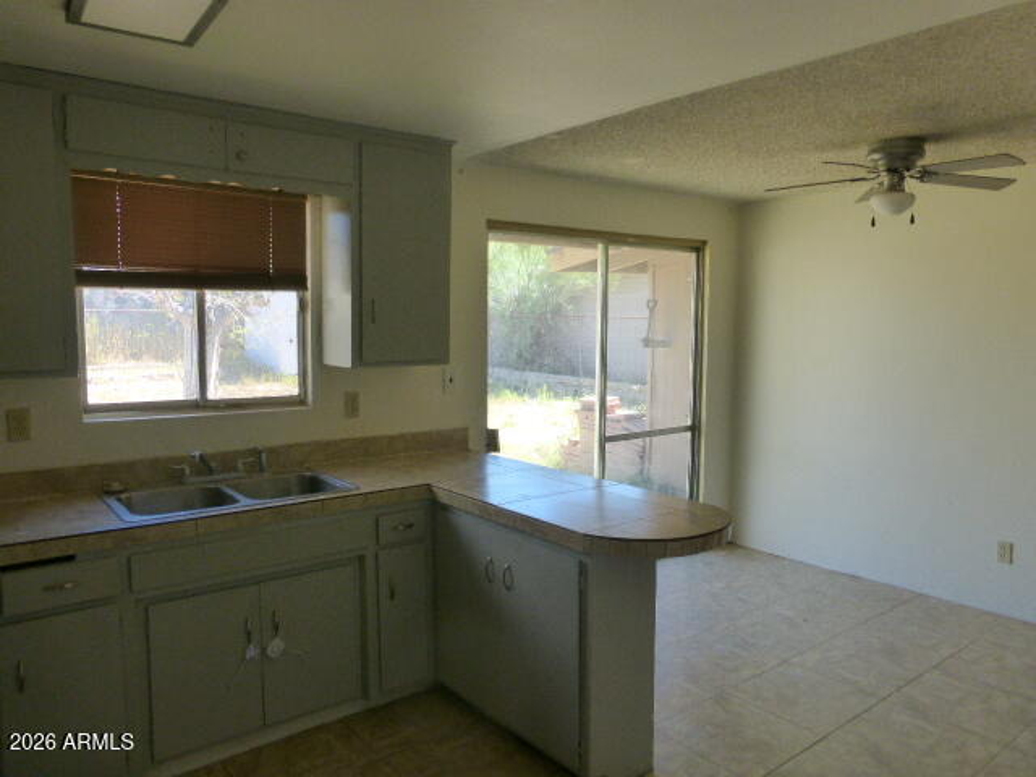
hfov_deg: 69.4
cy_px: 388
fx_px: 748
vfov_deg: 54.9
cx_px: 518
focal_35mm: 25
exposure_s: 1/125
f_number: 3.3
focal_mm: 4.3
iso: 200
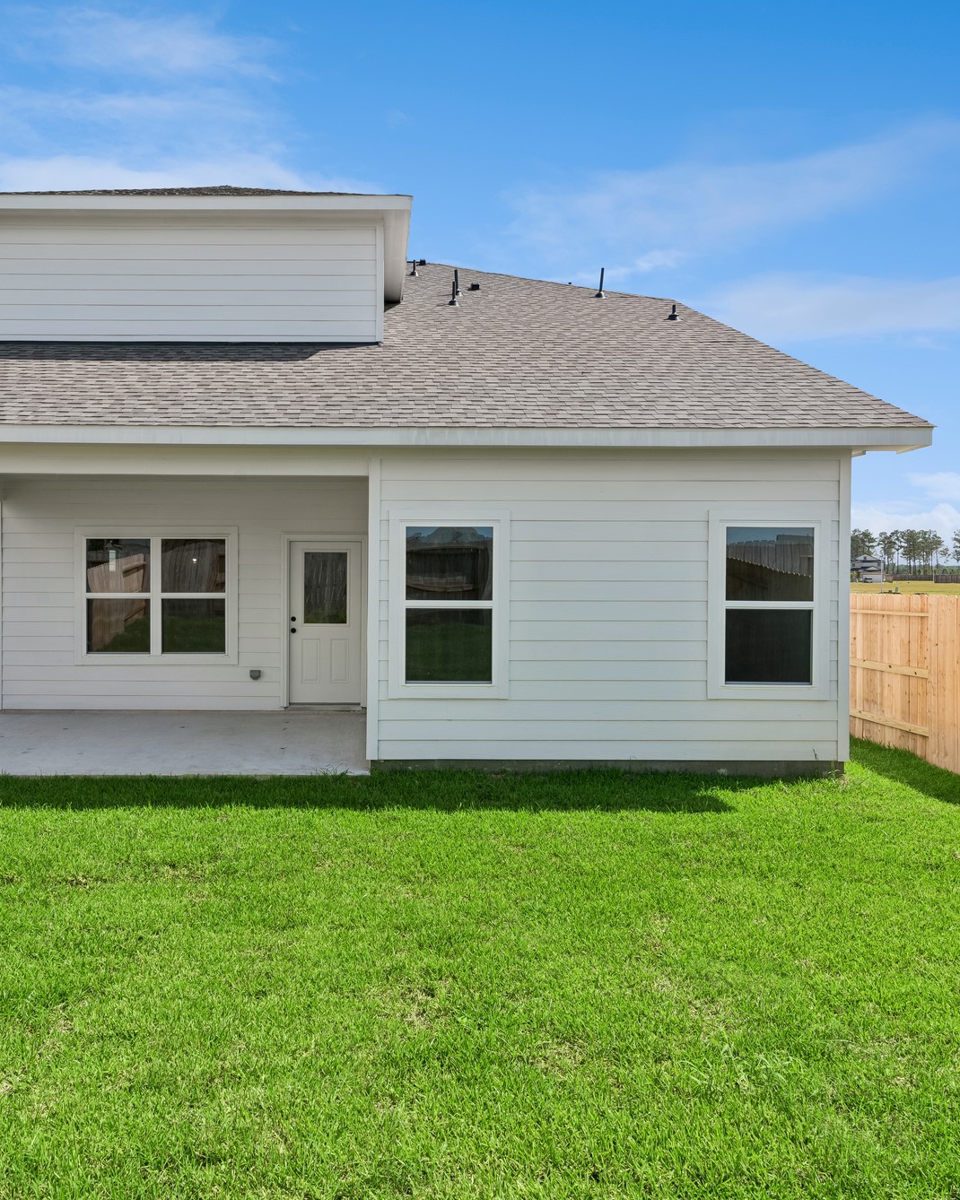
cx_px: 374
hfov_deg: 60.2
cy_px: 589
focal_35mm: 23
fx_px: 817
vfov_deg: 72.6
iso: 100
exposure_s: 1/160
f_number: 9
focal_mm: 16
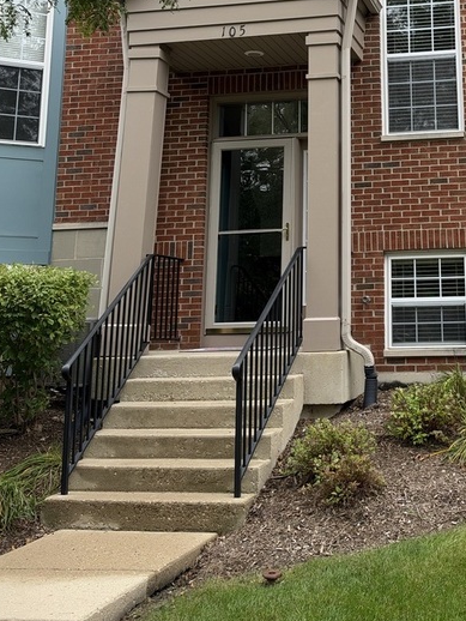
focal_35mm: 50
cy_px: 97
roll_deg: +0.6
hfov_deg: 28.1
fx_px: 897
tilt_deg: +14.1
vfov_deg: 36.5
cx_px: 414
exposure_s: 1/895
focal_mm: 6.93
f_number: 1.8
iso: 80
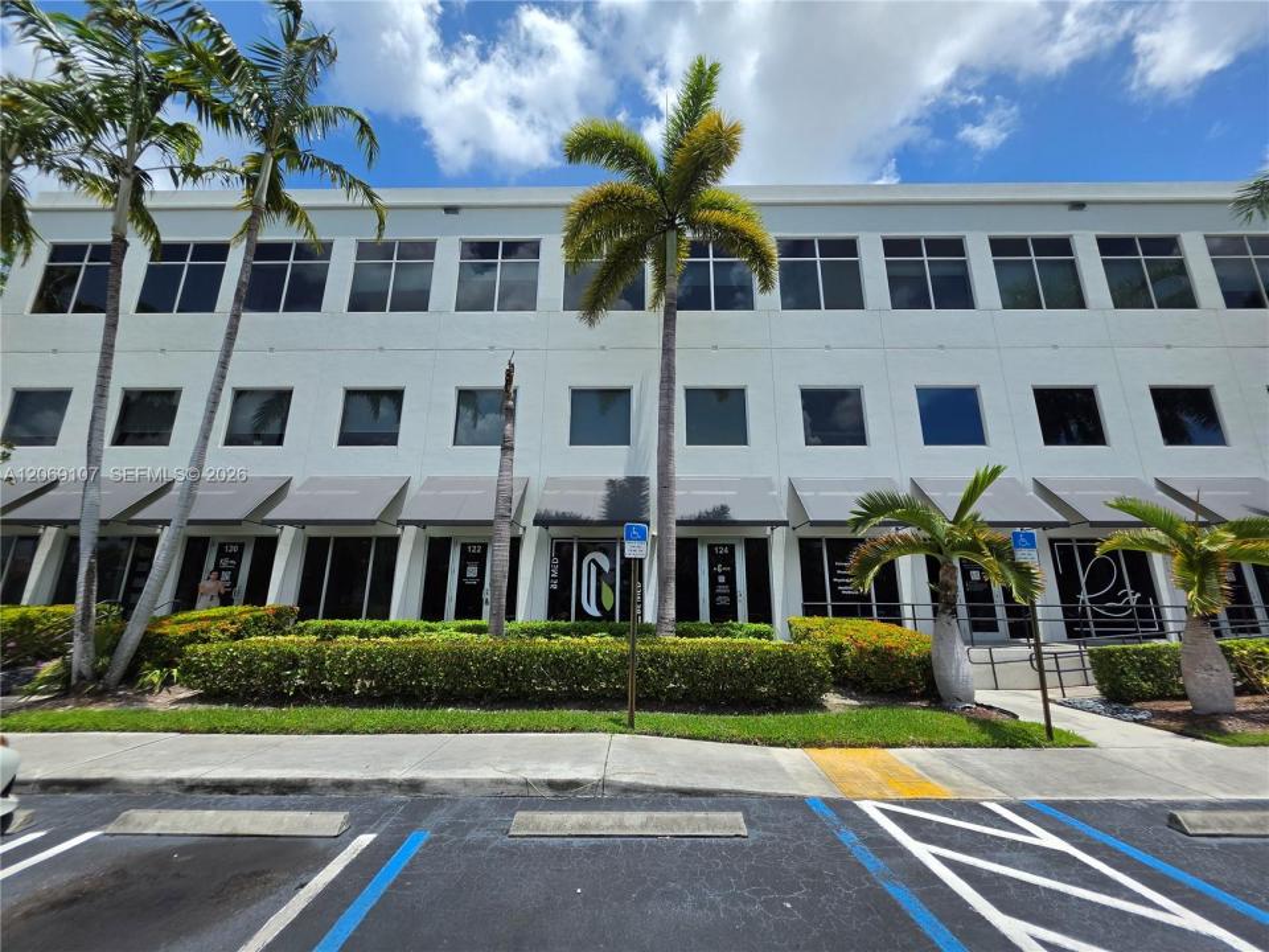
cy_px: 476
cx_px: 634
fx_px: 477
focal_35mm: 13
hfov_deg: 106.2
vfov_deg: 89.9
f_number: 1.9
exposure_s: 1/2391
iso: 32
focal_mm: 2.2
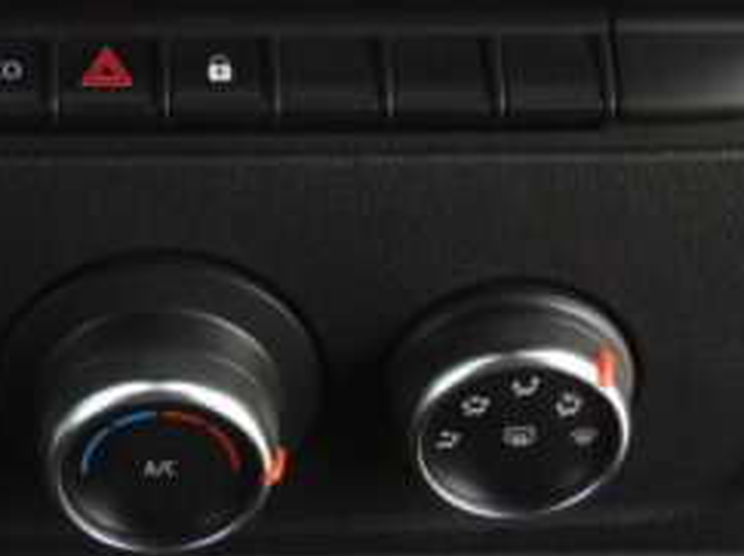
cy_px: -169
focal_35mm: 103
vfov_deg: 13.8
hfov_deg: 18.9
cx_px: 144
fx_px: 2212
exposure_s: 1/30
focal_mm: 6.3
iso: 110
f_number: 3.2
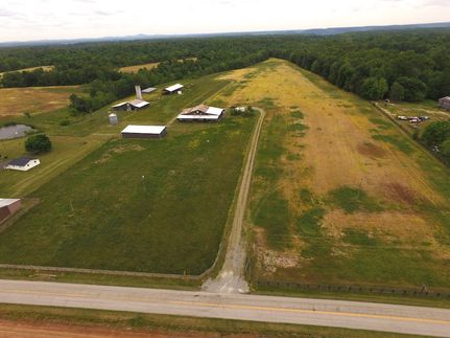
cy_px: 169
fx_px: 260
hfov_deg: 81.8
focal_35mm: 20
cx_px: 225
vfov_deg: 65.9
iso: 100
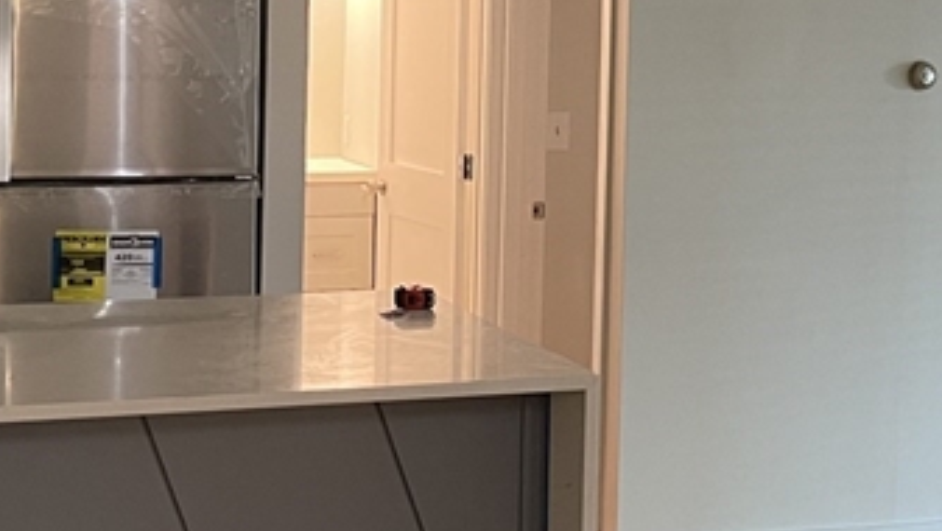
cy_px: 81
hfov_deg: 24.7
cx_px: 562
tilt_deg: -3.9
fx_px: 2149
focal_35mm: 86
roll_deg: -1.4
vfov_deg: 14.0
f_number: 1.6
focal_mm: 5.1
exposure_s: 1/60
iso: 320
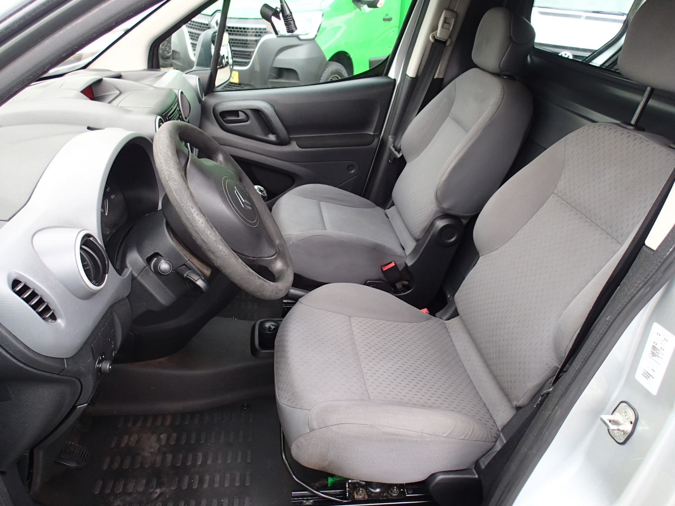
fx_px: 487
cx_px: 338
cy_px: 253
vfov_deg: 54.9
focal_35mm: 25
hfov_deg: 69.4
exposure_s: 1/60
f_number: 2.8
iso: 125
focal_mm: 4.5
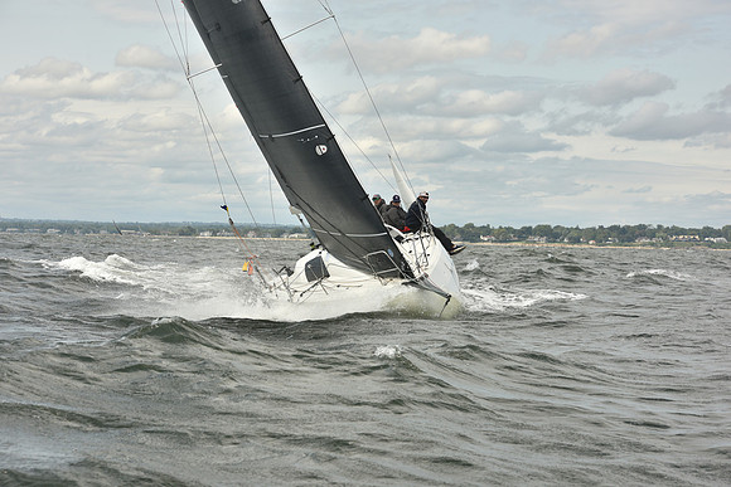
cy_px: 244
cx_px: 366
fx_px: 2031
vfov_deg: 13.7
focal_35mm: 100
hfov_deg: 20.4
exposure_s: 1/800
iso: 250
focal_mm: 100
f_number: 9
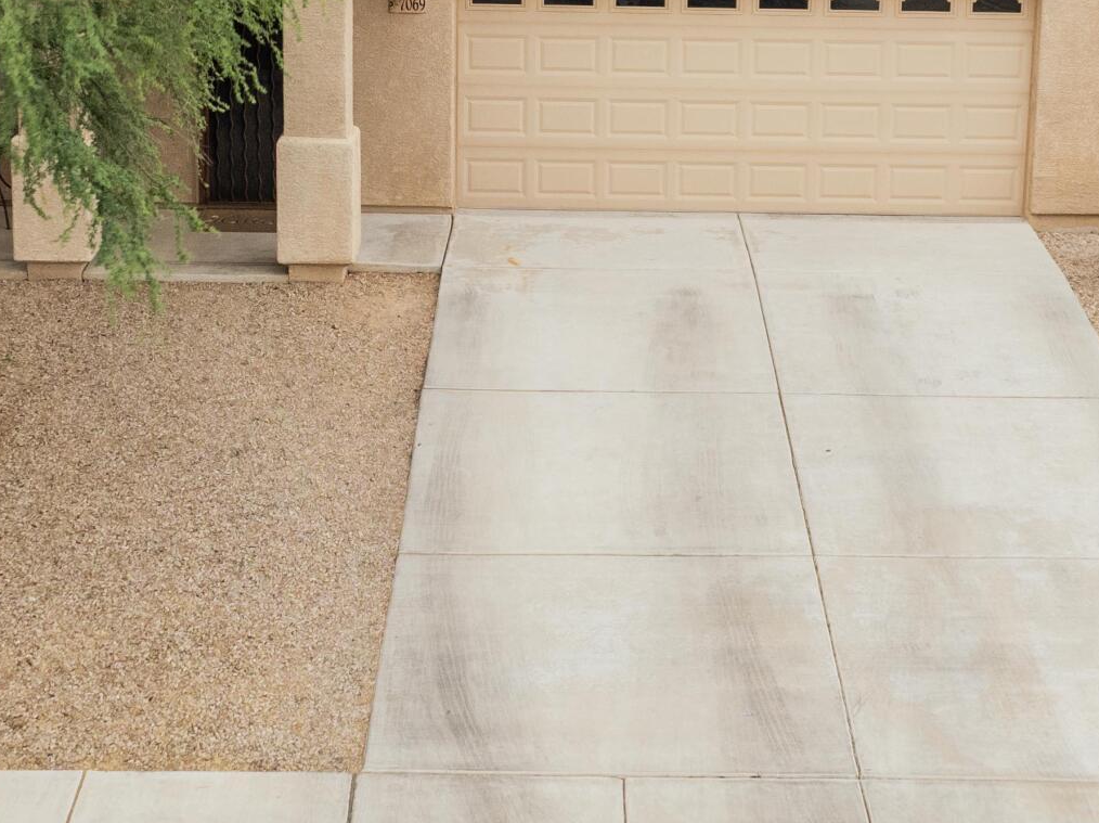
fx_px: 2253
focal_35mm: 71
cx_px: 625
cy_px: 63
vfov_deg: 20.2
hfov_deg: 27.4
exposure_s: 1/40
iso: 400
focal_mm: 12.29
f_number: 2.8
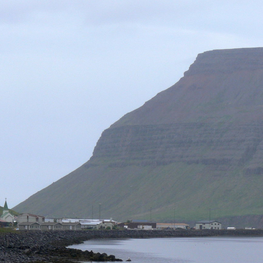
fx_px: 2115
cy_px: 201
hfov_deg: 7.1
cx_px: 72
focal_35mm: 246
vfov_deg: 7.1
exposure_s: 1/250
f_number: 5.6
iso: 80
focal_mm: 26.5
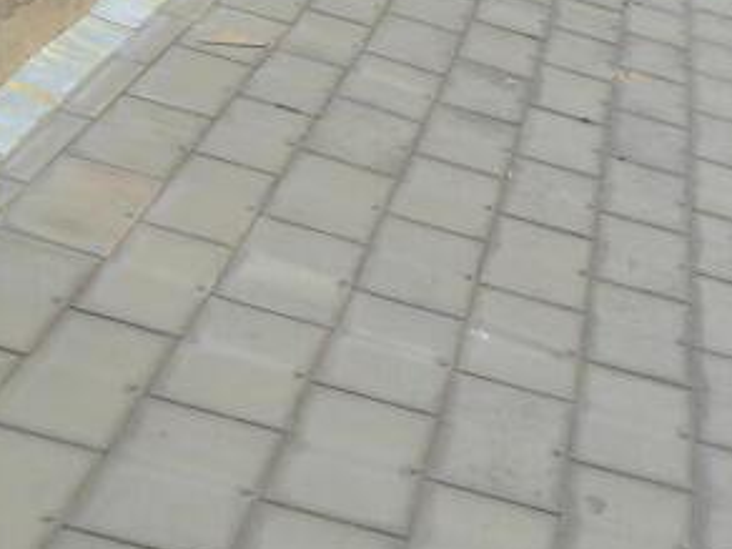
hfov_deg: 32.4
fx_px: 1226
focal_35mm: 58
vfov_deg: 24.8
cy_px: 109
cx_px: 580
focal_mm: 5
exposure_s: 1/1000
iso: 100
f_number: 3.5
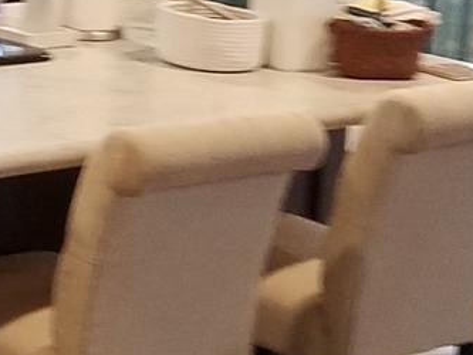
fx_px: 2187
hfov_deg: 11.3
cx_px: -423
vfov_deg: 9.1
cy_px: -109
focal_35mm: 160
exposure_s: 1/40
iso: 160
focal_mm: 4.2
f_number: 1.7
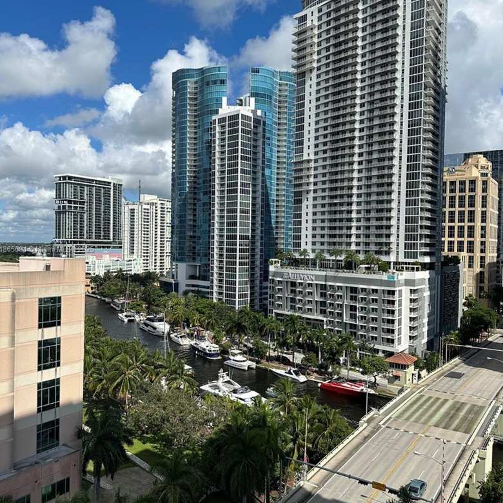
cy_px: 250
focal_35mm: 29
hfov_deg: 55.6
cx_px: 247
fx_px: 477
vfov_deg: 55.6
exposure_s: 1/6623
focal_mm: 6.86
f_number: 1.78
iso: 80
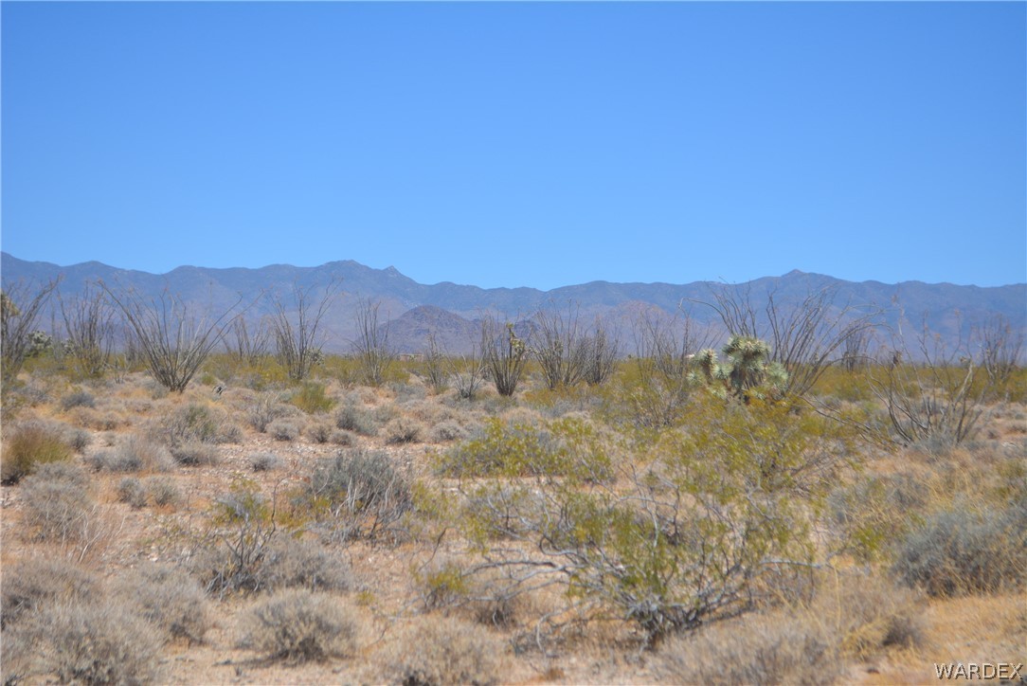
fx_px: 2226
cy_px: 343
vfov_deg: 17.5
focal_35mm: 78
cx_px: 514
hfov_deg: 26.0
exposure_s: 1/1600
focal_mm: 52
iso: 400
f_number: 7.1
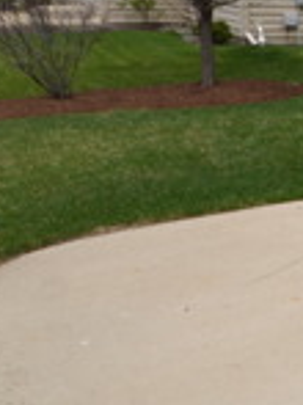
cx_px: 642
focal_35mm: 63
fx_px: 736
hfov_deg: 16.4
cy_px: 70
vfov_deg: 29.9
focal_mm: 10
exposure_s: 1/200
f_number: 8
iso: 100
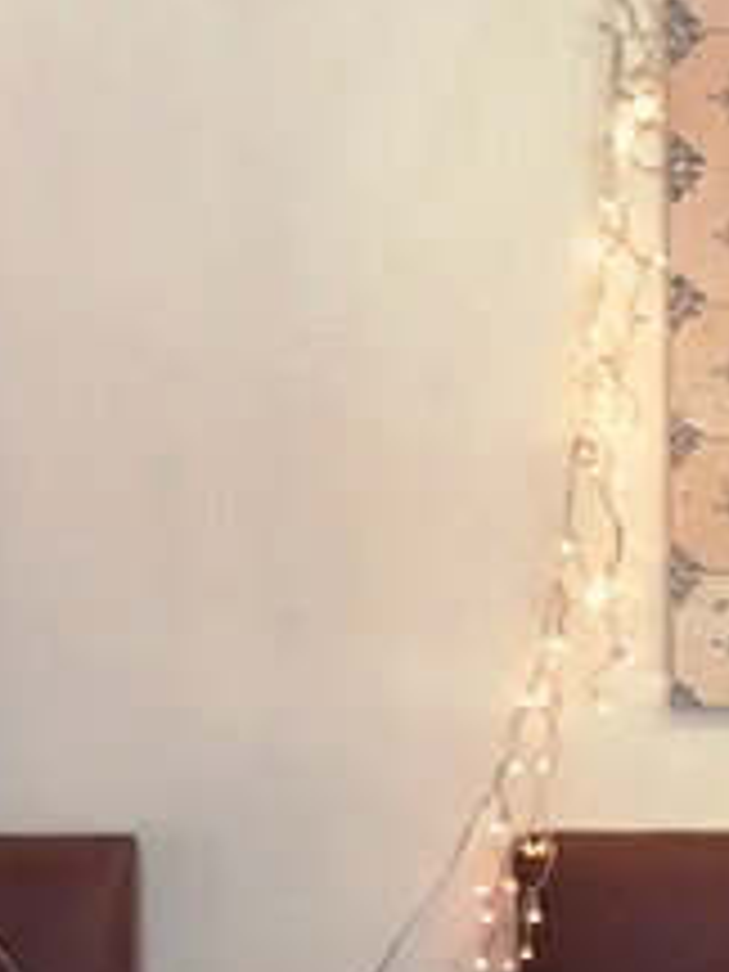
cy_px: 886
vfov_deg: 14.7
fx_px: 3735
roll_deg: -1.0
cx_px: 1570
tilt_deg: -6.6
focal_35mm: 133
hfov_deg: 10.1
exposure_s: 1/13
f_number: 1.8
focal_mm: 3.99
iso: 100
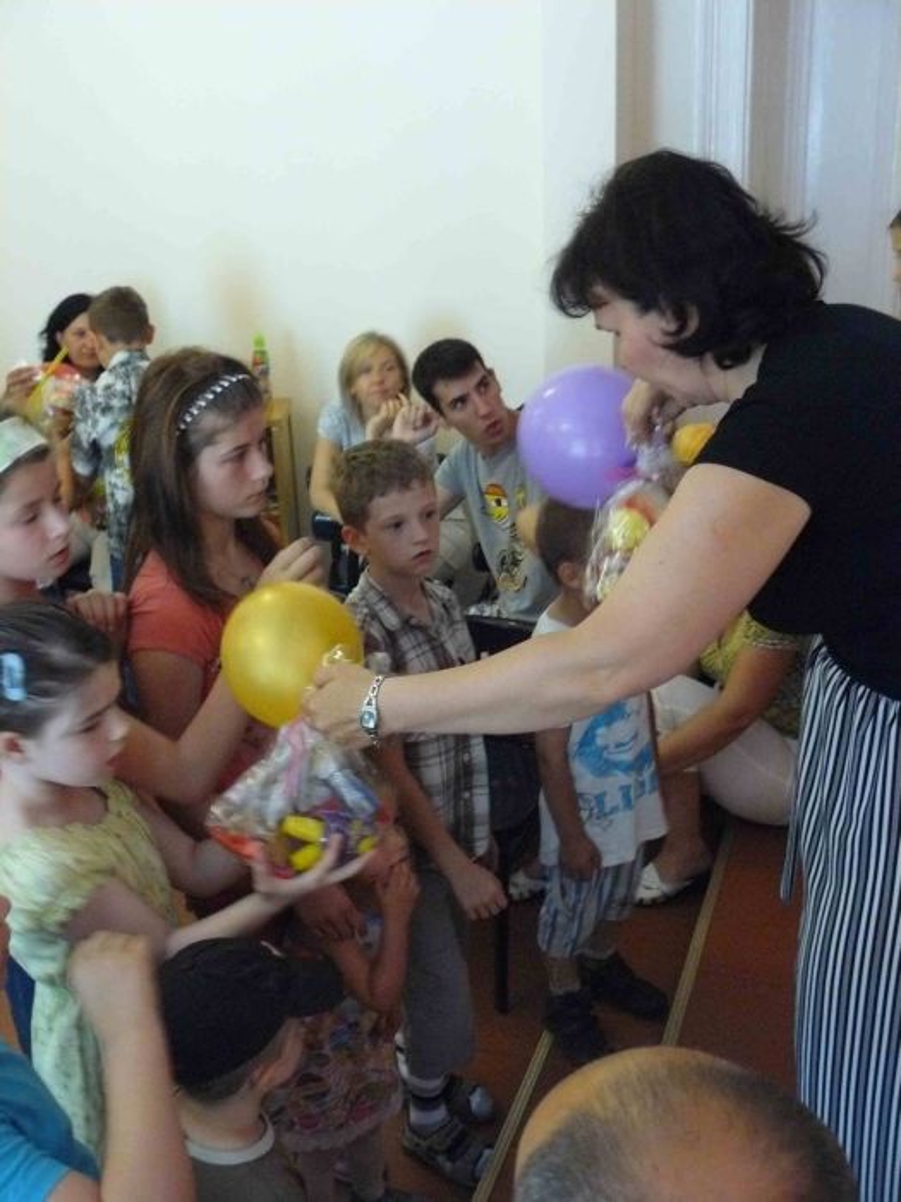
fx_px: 1249
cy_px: 601
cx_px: 450
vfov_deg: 51.4
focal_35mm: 36
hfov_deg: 39.7
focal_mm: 6
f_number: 2.8
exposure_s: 1/20
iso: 400
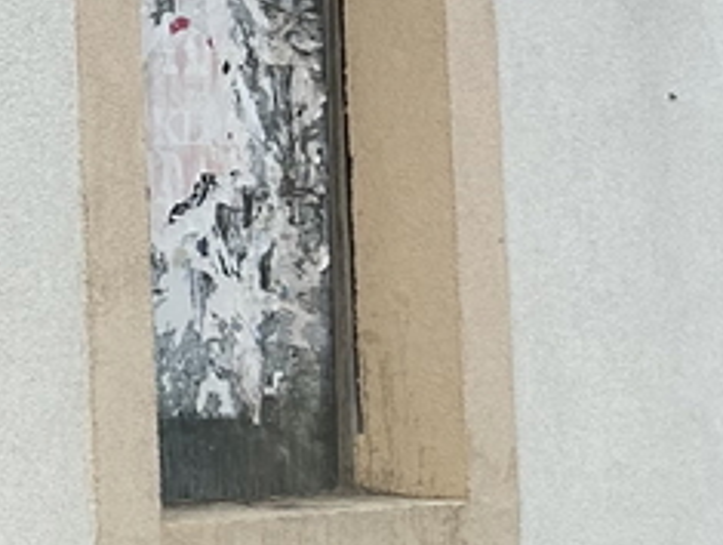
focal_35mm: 159
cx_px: -1089
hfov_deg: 10.5
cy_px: 135
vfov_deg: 9.3
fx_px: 3326
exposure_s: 1/1252
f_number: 1.5
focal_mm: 5.7
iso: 50
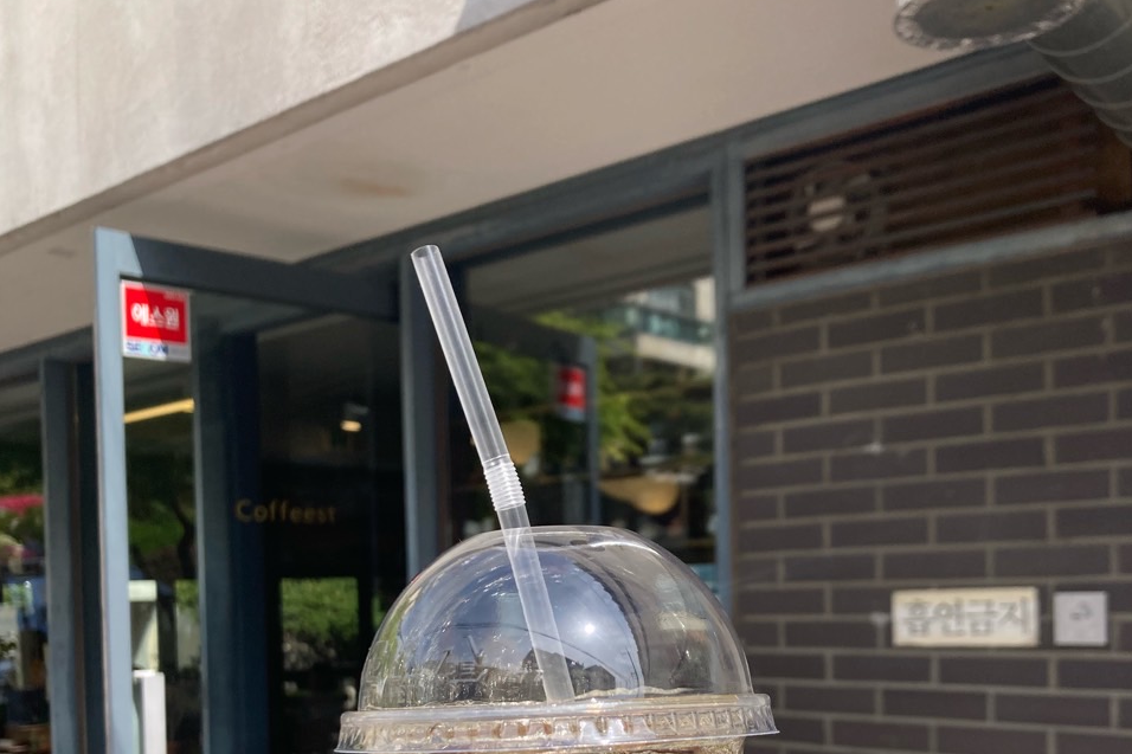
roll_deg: +1.2
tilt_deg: +0.0
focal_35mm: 39
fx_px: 1226
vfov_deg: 32.9
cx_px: 567
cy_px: 640
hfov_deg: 49.6
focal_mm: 3.99
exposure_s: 1/1919
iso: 20
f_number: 1.8
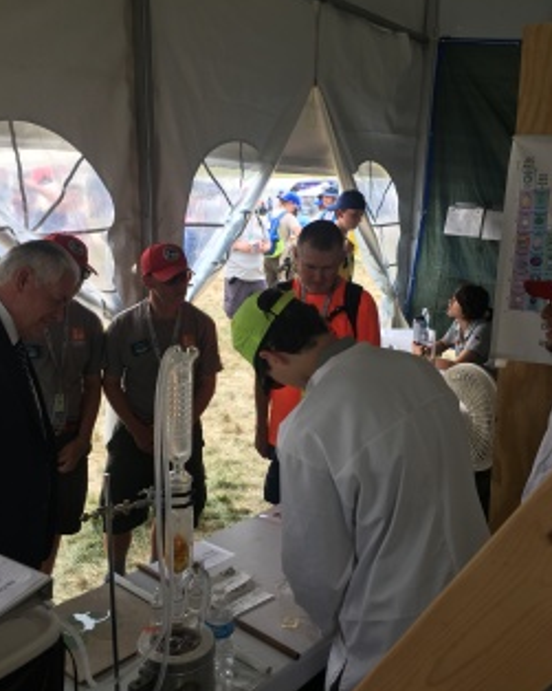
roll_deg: -0.8
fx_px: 674
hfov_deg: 44.5
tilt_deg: -7.5
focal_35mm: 33
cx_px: 260
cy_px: 357
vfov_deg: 54.2
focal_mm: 4.15
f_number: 2.2
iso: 25
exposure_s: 1/177
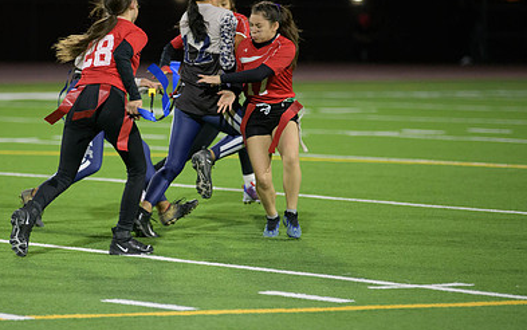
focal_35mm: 263
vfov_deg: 5.0
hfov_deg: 8.0
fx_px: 3779
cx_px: 166
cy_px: 115
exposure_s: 1/640
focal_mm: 175
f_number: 2.8
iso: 3200
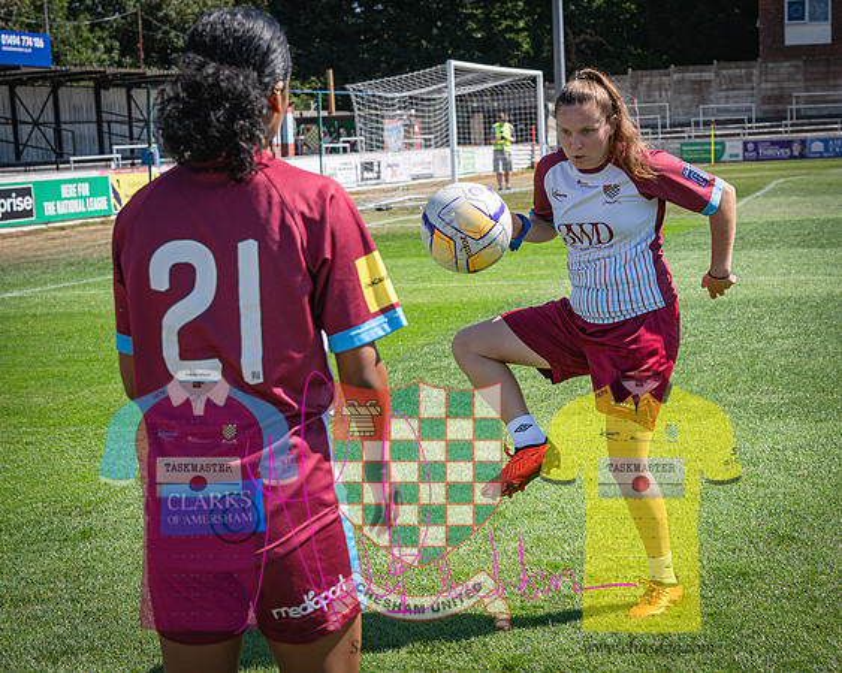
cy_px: 374
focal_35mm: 70
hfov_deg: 27.0
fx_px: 1752
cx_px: 498
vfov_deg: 21.7
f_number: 4
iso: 200
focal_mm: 35
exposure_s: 1/1600
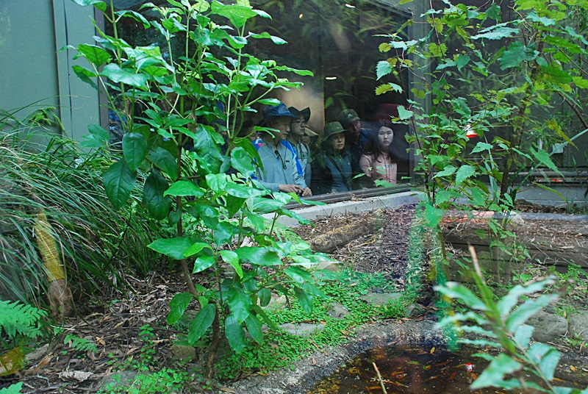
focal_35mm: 33
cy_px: 197
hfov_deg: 57.2
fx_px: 540
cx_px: 294
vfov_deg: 40.1
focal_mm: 22
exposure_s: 1/30
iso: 560
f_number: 5.6
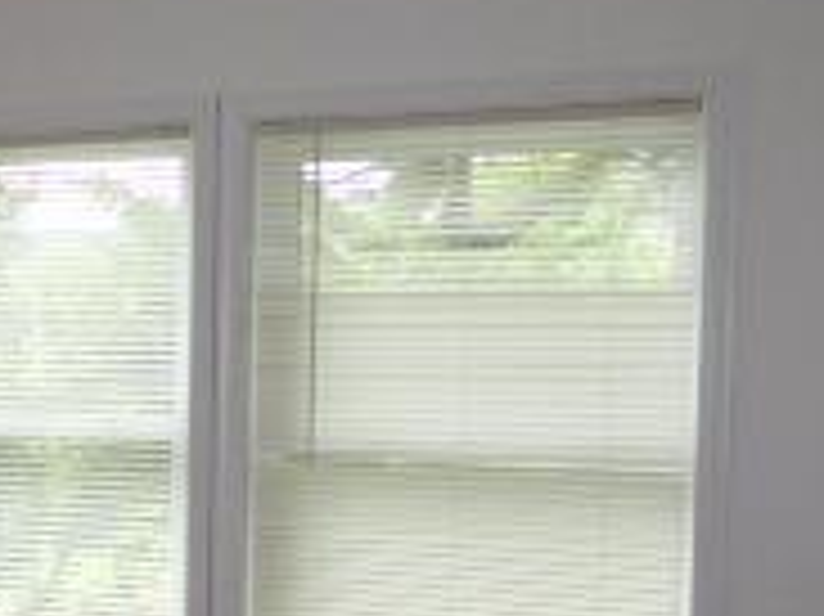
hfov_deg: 20.7
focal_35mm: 84
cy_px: 508
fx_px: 1998
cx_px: -315
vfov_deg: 17.4
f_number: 3.3
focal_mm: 4.3
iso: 250
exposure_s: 1/60
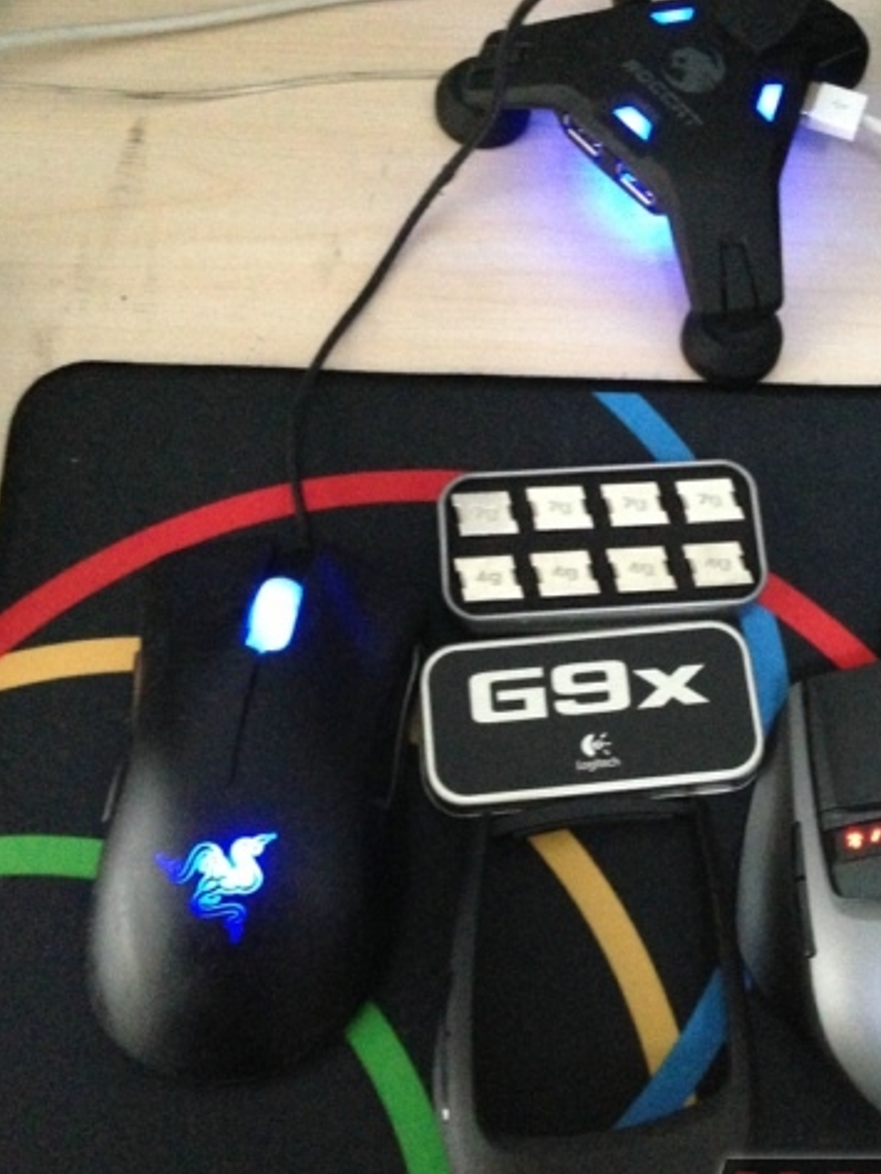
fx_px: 1526
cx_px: 584
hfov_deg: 31.9
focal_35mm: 45
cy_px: 582
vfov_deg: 42.1
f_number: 2.4
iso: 800
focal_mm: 4.13
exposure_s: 1/15
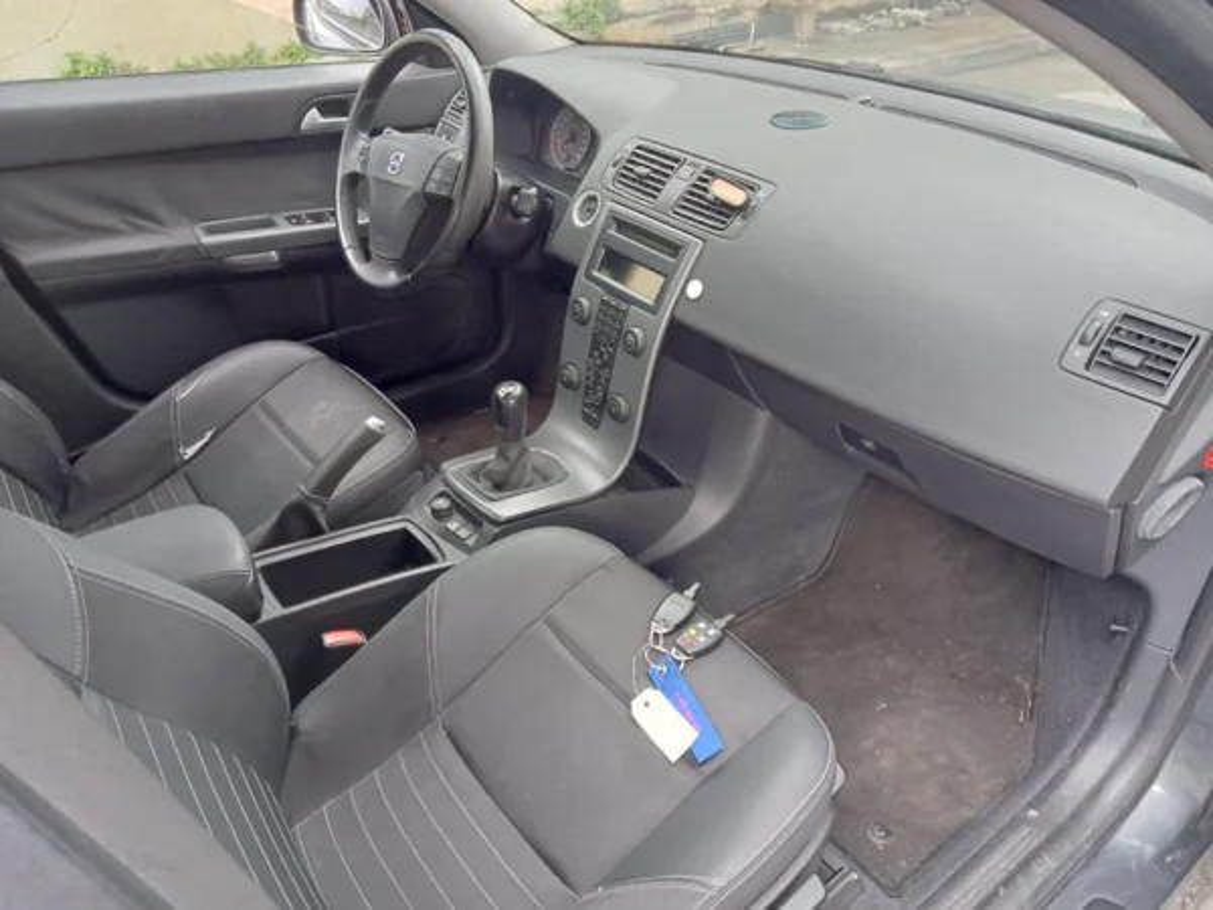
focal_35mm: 28
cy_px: 455
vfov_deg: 49.7
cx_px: 606
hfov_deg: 63.4
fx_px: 981
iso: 150
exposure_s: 1/33.3
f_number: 2.2
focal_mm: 3.46
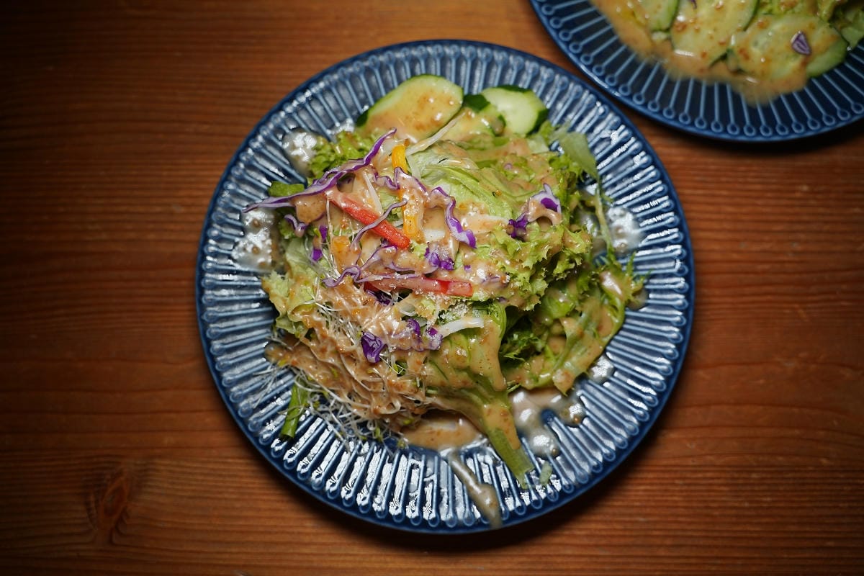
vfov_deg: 45.0
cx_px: 432
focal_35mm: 29
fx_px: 696
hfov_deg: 63.7
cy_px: 288
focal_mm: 29
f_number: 4
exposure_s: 1/60
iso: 160
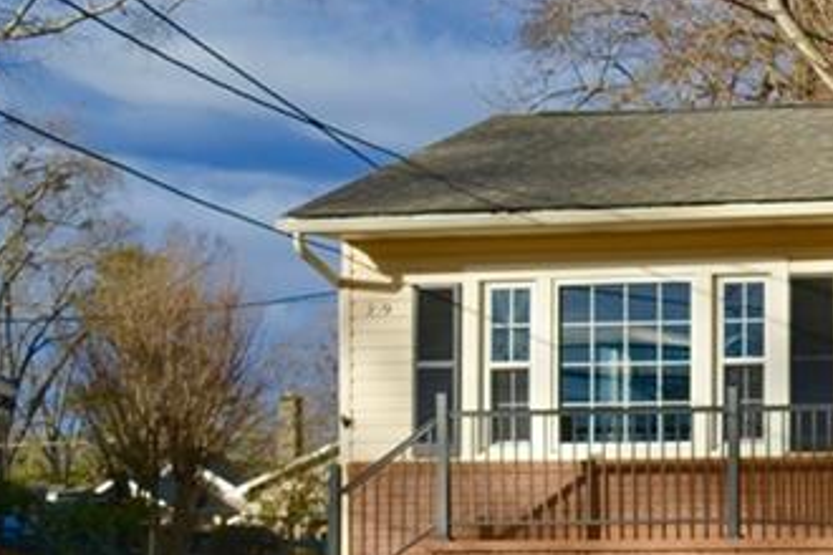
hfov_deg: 16.3
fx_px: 2800
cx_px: 974
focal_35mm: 121
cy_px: 477
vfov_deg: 11.3
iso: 100
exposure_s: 1/800
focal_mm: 26
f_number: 4.2
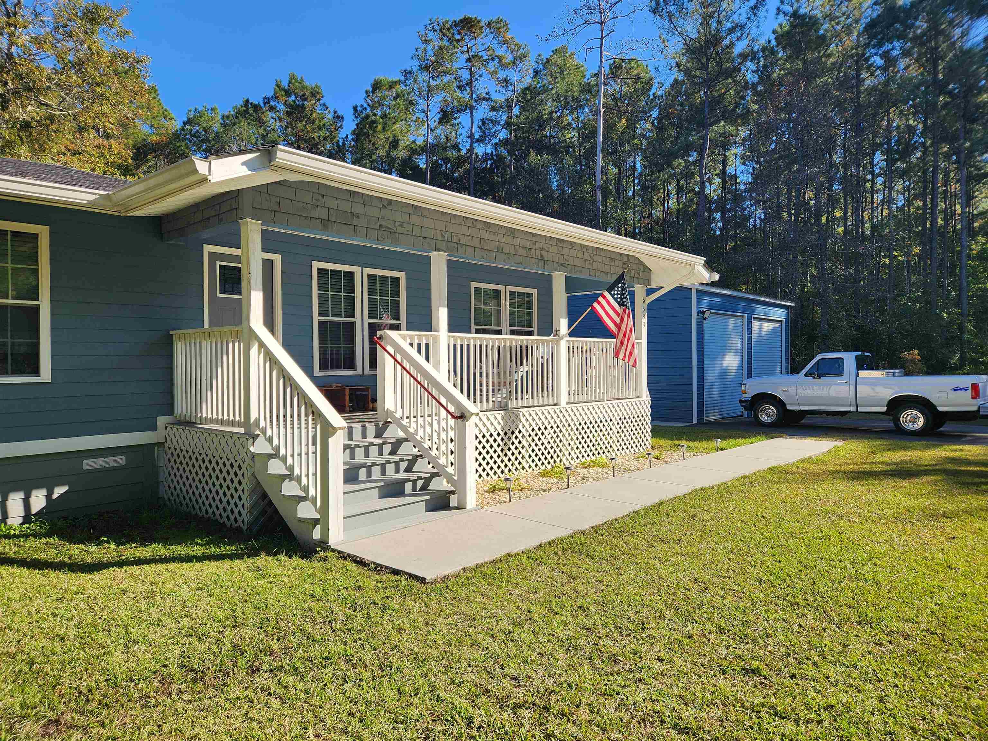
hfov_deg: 73.9
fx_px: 656
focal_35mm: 23
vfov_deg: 58.9
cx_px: 494
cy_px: 370
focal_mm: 5.4
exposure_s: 1/1195
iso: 20
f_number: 1.8
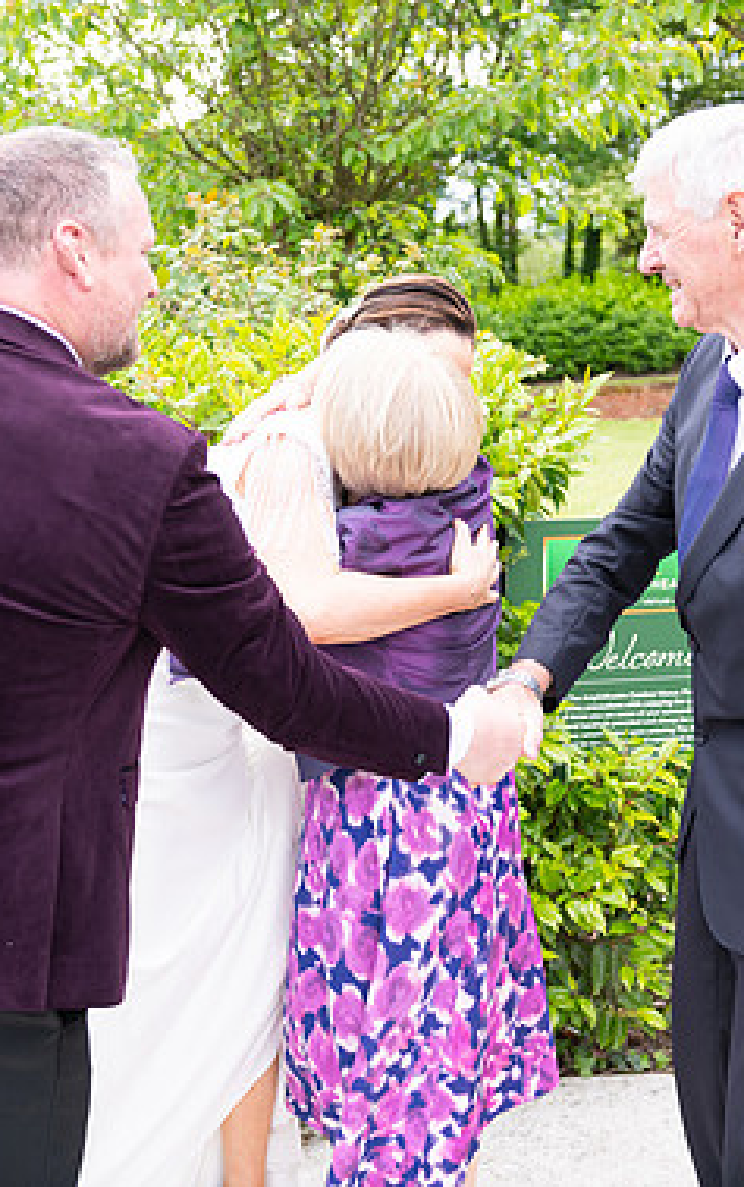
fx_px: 1618
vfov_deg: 40.3
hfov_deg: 25.9
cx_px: 374
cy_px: 583
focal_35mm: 50
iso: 250
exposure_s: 1/800
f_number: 3.5
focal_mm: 32
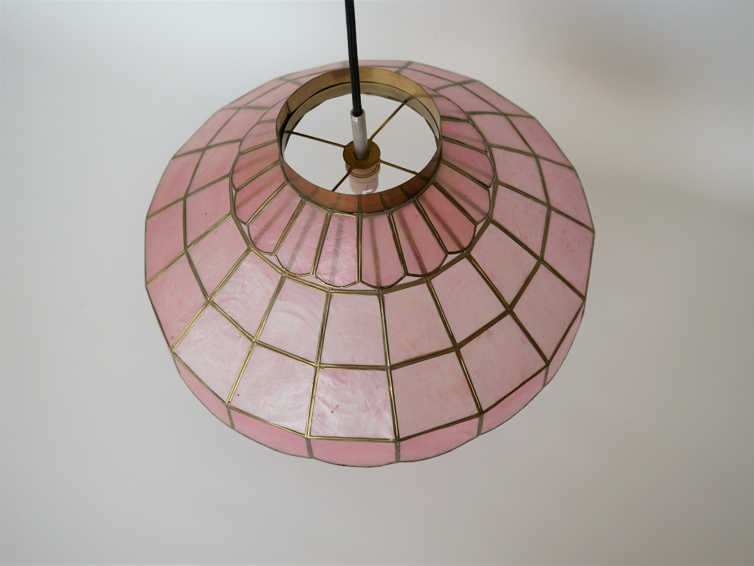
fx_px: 872
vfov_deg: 36.0
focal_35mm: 40
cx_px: 377
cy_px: 283
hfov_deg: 46.8
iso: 200
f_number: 2.5
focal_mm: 20
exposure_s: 1/250
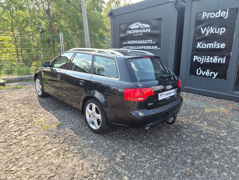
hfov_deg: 73.9
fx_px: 159
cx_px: 120
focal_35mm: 23
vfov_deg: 58.9
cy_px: 90
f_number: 1.8
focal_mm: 5.4
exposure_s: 1/269
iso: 25
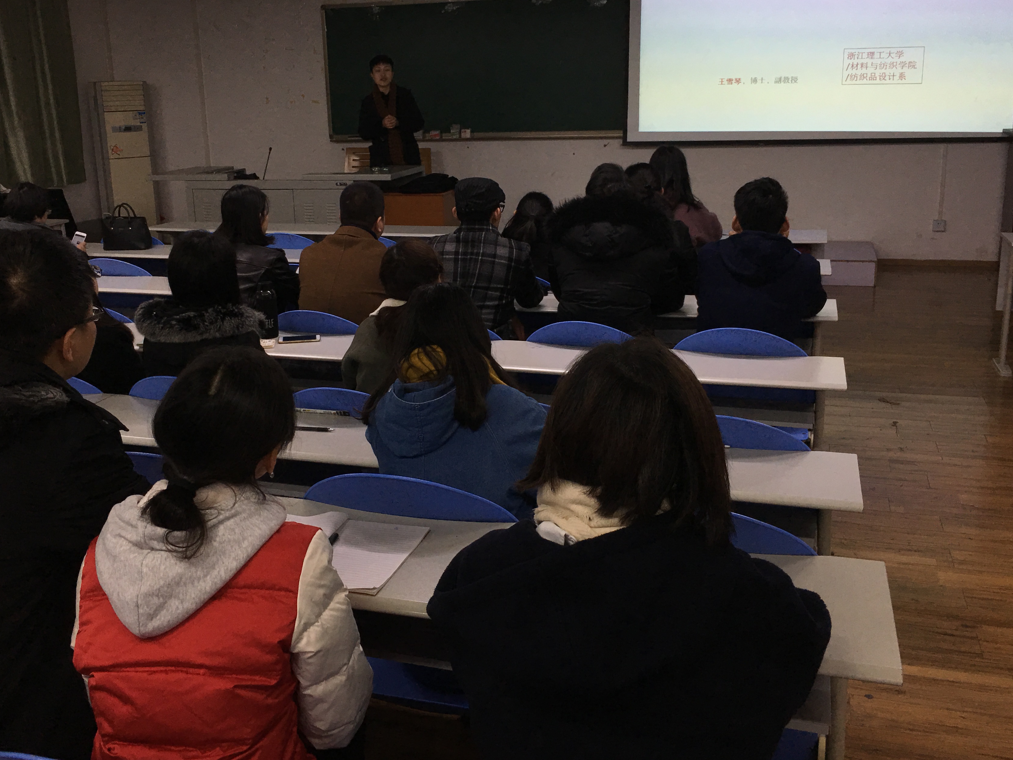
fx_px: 1024
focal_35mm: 35
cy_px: 332
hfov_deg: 52.6
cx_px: 463
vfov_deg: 40.6
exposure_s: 1/33
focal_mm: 4.15
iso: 25
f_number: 2.2
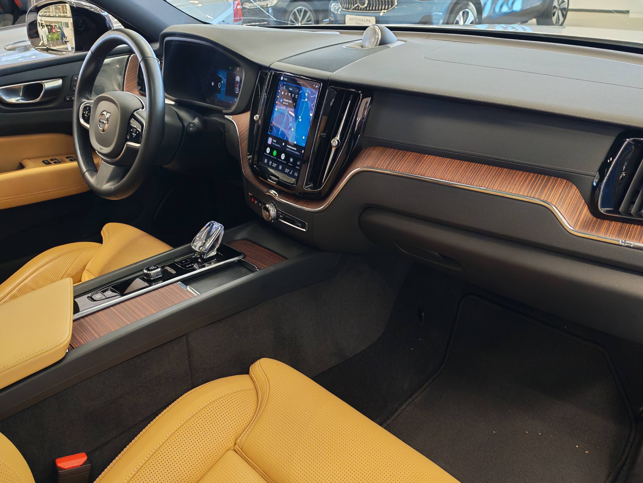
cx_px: 322
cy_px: 242
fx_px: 576
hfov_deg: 58.4
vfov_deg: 45.4
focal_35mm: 31
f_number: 1.9
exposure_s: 1/100
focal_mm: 6.12
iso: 1278
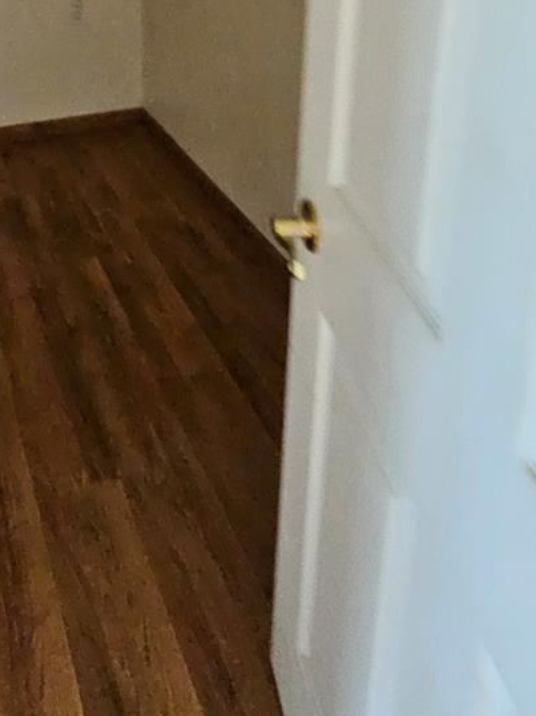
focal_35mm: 29
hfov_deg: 45.0
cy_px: -23
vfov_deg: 48.8
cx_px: 82
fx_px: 599
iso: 640
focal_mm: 1.7
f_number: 2.2
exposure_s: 1/24
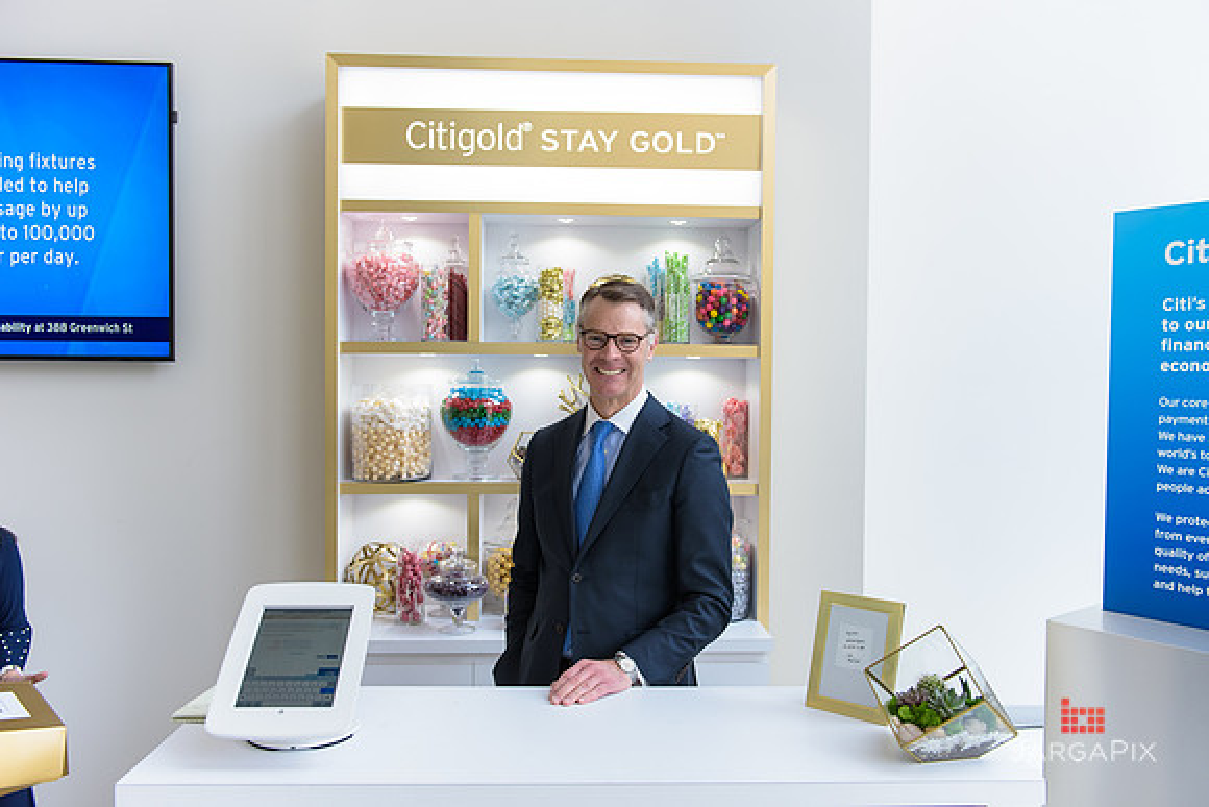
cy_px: 404
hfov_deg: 63.6
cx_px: 604
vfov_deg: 45.0
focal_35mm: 29
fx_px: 974
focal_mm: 29
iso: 800
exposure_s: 1/250
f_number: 3.2
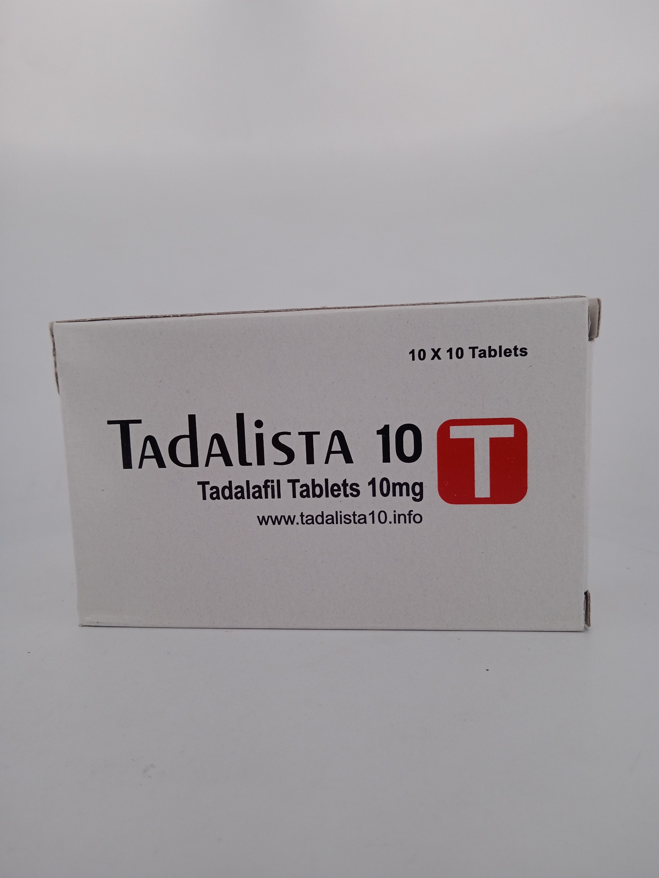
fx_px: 711
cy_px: 439
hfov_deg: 49.7
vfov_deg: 63.4
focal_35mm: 28
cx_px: 330
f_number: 2.2
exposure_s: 1/230
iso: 100
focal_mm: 3.43
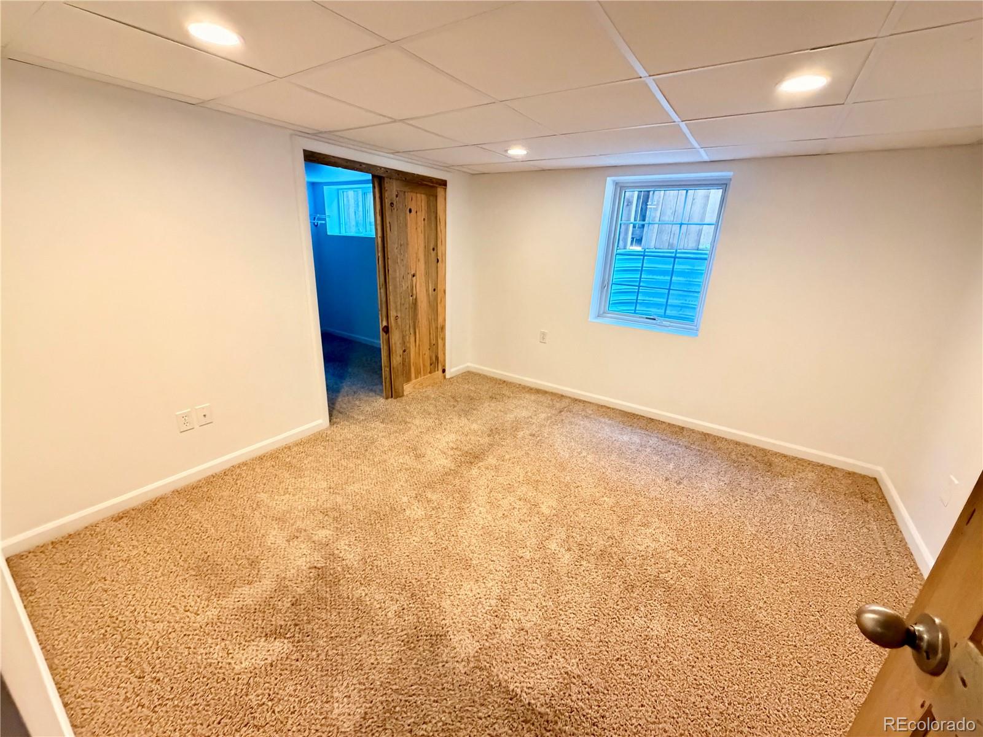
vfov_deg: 85.7
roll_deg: -2.1
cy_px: 368
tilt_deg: -18.5
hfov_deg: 102.1
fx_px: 398
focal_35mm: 14
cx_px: 492
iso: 1250
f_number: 2.2
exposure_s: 1/40
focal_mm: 2.22
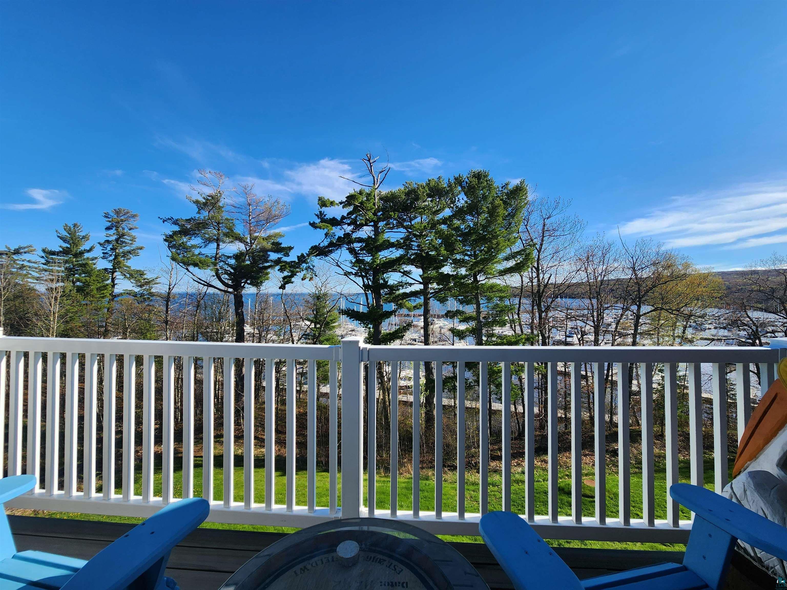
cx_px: 394
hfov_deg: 106.2
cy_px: 295
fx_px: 296
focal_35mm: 13
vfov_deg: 89.9
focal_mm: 2.2
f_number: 2.2
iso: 50
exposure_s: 1/1645
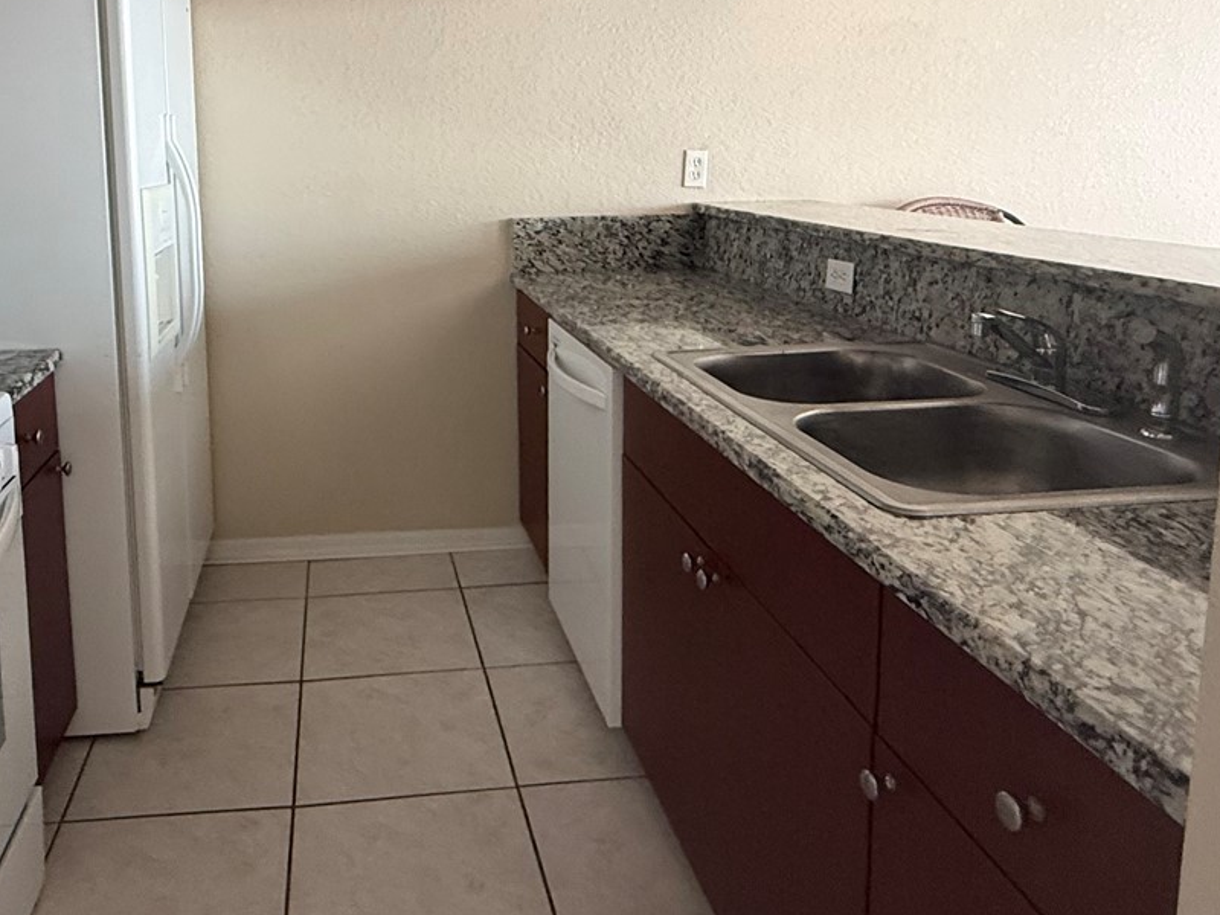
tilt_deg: -7.8
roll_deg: +1.3
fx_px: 987
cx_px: 425
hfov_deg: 62.2
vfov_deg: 48.6
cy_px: 282
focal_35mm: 28
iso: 320
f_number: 2.2
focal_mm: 2.22
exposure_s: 1/85
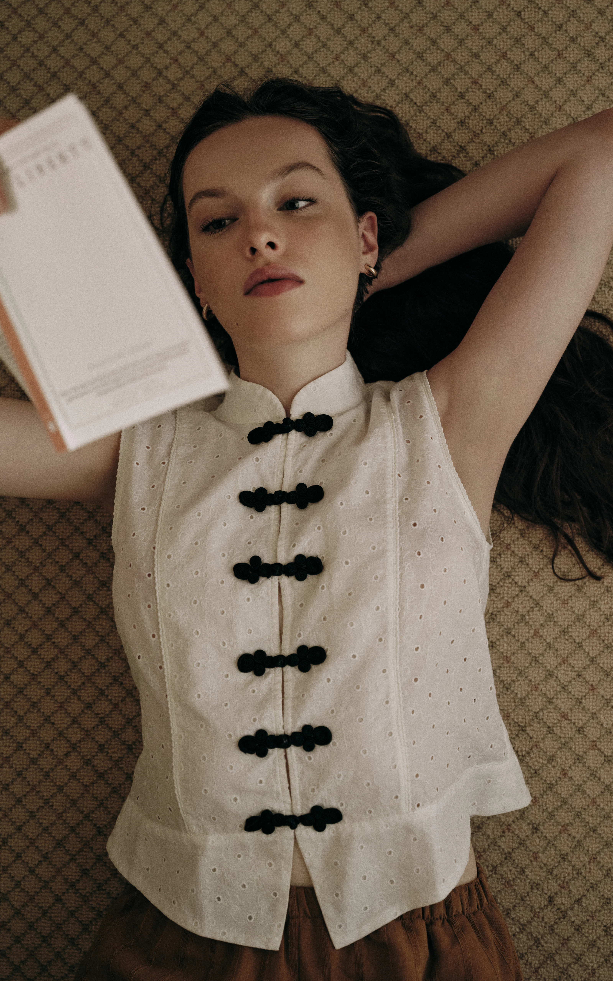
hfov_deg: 24.9
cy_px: 490
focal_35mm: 52
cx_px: 310
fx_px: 1390
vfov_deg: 38.9
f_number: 4.5
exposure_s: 1/160
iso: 4000
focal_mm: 61.8
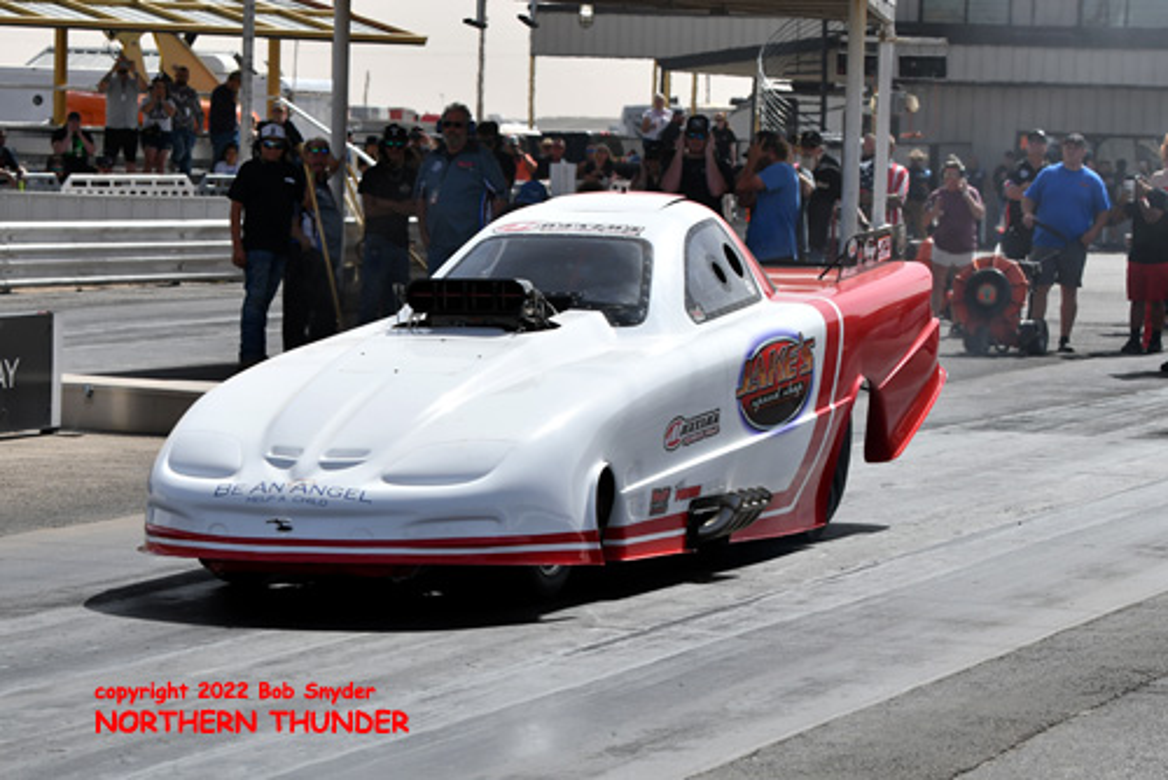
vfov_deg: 13.1
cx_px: 584
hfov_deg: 19.4
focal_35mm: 105
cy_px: 390
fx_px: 3408
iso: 160
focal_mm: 70
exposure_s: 1/1250
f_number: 5.6
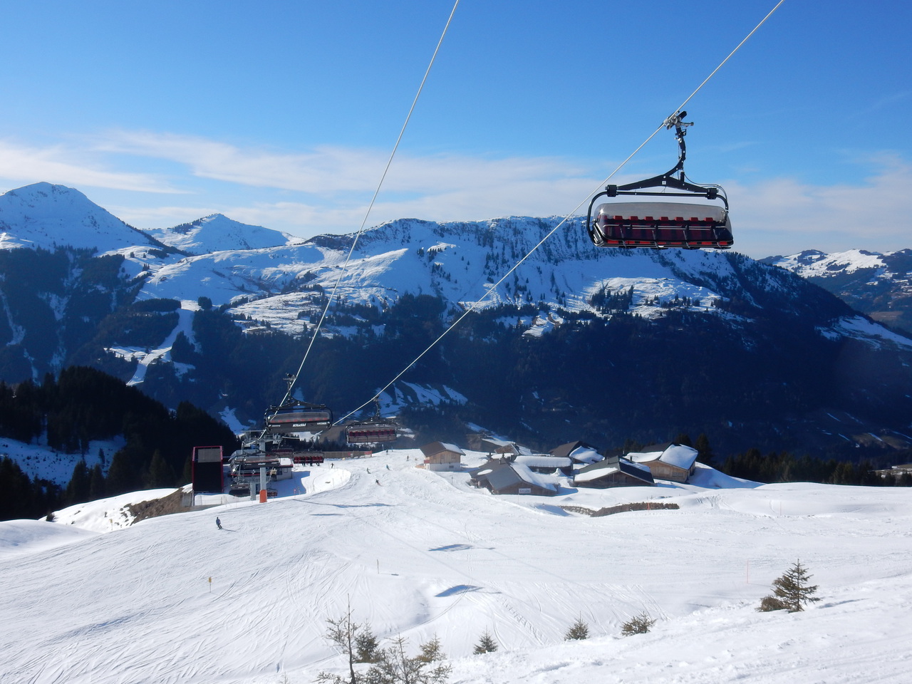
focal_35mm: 36
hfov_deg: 51.4
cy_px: 342
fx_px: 948
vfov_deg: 39.7
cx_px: 456
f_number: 4
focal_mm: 6.4
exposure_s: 1/1600
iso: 125
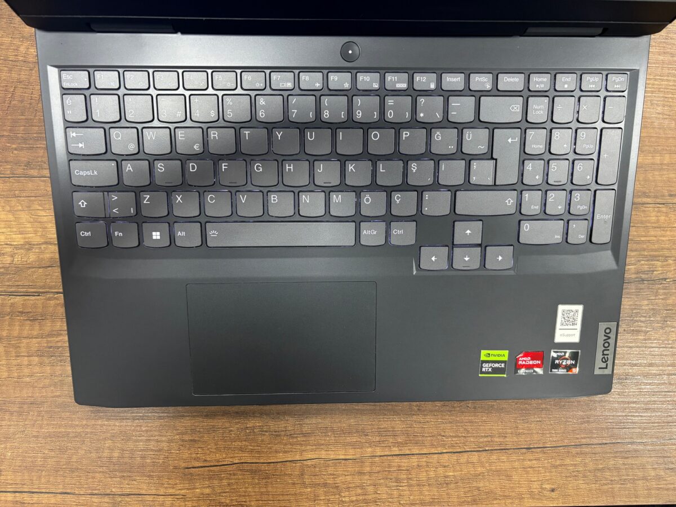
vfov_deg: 53.1
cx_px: 338
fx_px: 508
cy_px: 254
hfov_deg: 67.3
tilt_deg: -84.0
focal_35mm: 26
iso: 250
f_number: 1.6
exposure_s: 1/50
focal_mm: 5.96
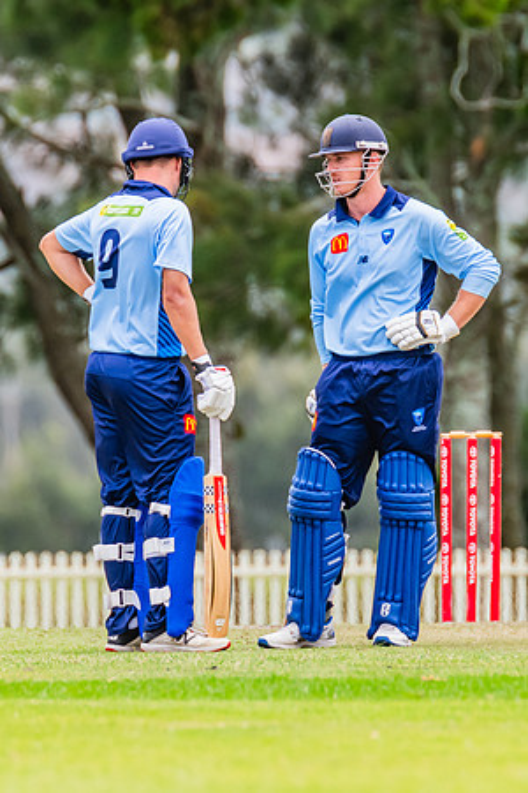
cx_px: 297
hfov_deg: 1.3
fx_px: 24027
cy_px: 337
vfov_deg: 1.9
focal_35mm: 1092
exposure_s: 1/1250
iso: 800
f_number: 9
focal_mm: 600
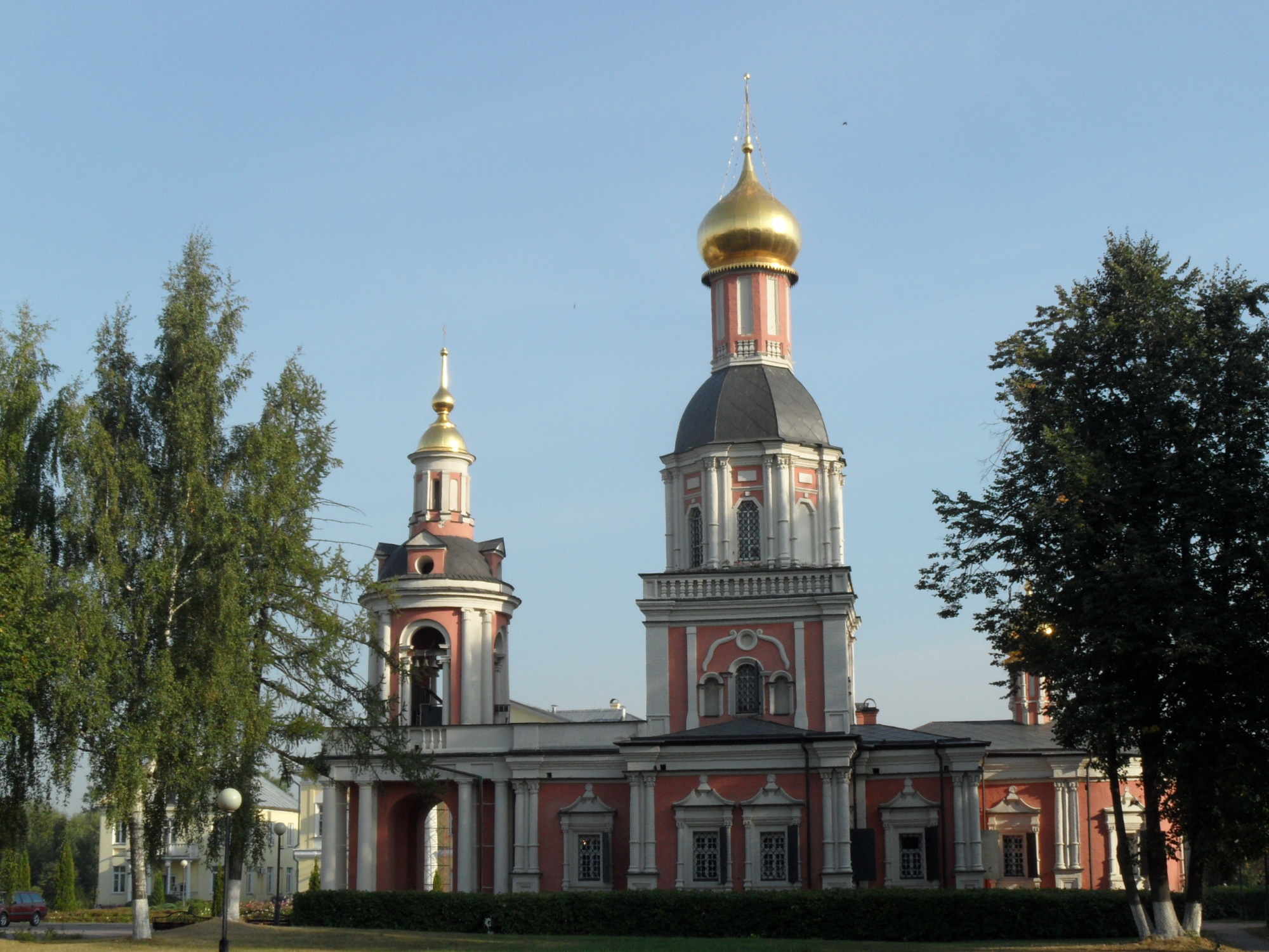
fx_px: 1833
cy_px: 476
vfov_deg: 29.1
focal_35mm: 50
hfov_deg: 38.2
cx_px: 634
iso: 80
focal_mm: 8.2
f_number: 5.4
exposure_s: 1/350
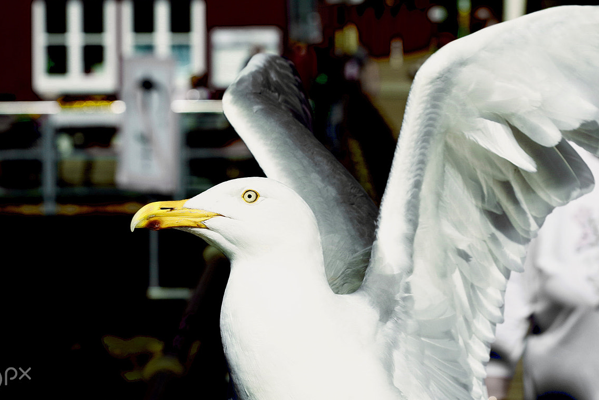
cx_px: 320
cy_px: 168
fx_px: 2214
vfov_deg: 10.3
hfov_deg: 15.4
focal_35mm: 133
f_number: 9
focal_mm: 95
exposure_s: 1/1600
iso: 400
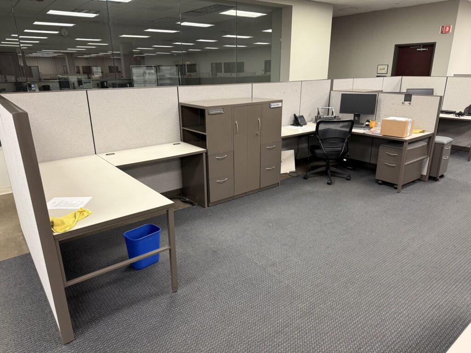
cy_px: 176
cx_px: 236
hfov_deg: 71.6
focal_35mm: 24
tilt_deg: -17.5
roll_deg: -0.7
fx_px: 327
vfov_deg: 56.8
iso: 250
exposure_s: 1/60
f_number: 1.78
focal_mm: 6.76
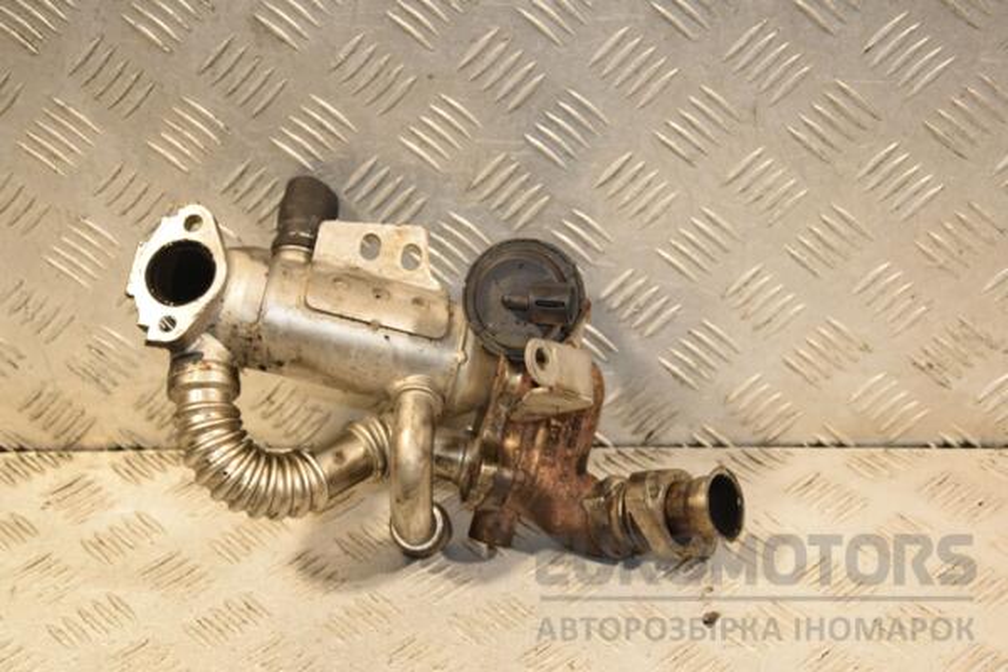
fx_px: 2016
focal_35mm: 72
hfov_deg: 28.1
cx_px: 504
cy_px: 336
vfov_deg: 18.9
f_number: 5.6
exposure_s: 1/200
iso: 800
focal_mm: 48
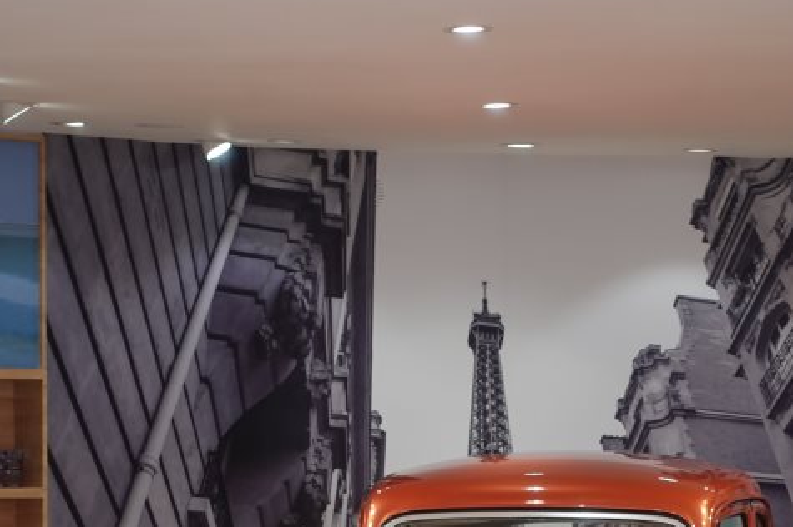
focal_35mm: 151
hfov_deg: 13.6
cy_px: 550
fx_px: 3324
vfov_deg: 9.0
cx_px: 494
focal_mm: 25.7
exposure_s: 1/80
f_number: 3.2
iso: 125
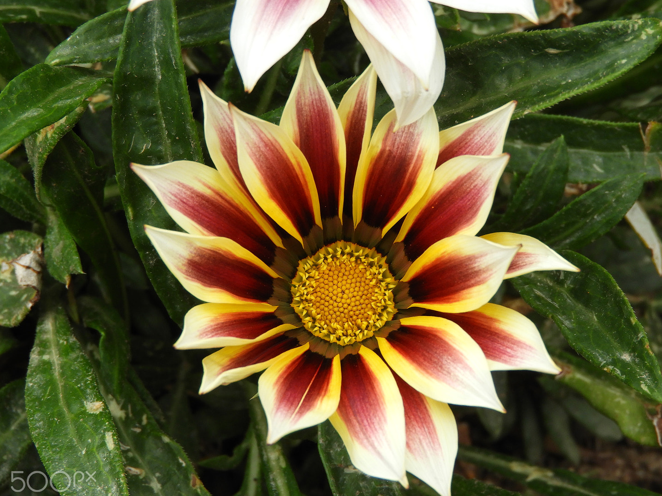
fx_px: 2447
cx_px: 350
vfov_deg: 11.6
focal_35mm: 128
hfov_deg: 15.4
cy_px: 266
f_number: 5
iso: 100
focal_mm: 20.6
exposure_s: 1/200
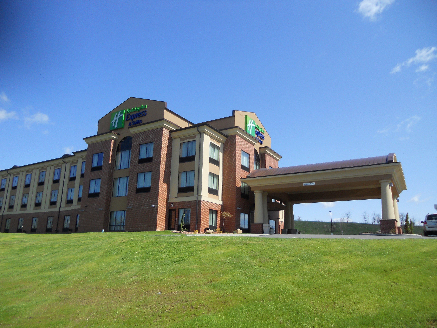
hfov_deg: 65.3
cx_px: 218
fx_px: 341
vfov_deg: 51.4
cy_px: 164
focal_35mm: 27
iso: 80
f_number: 3.2
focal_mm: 4.9
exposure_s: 1/800
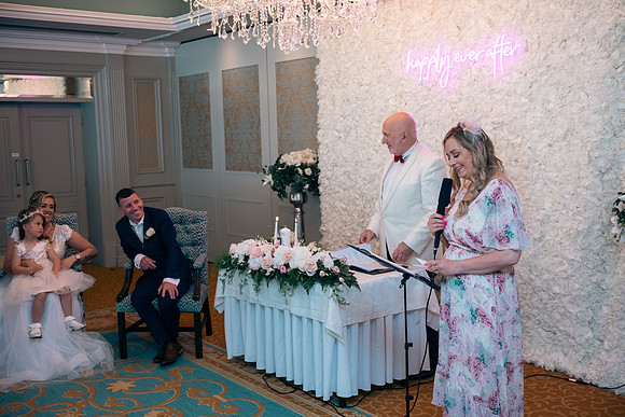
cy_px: 208
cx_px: 312
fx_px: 695
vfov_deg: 33.4
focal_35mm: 40
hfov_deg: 48.4
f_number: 3.5
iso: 640
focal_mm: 40
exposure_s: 1/160
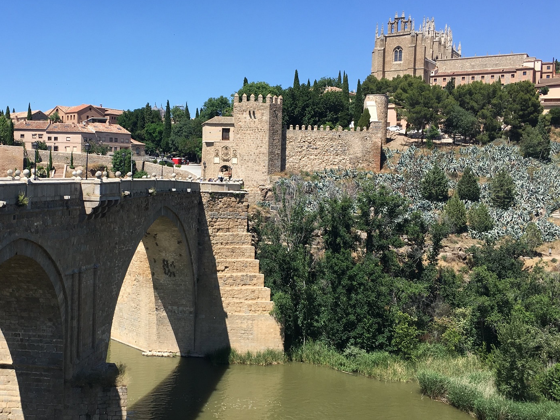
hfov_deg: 44.2
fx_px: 679
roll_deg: -1.2
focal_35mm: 42
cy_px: 205
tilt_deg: -1.2
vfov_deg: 34.3
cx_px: 191
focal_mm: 4.15
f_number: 2.2
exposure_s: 1/1115
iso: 25
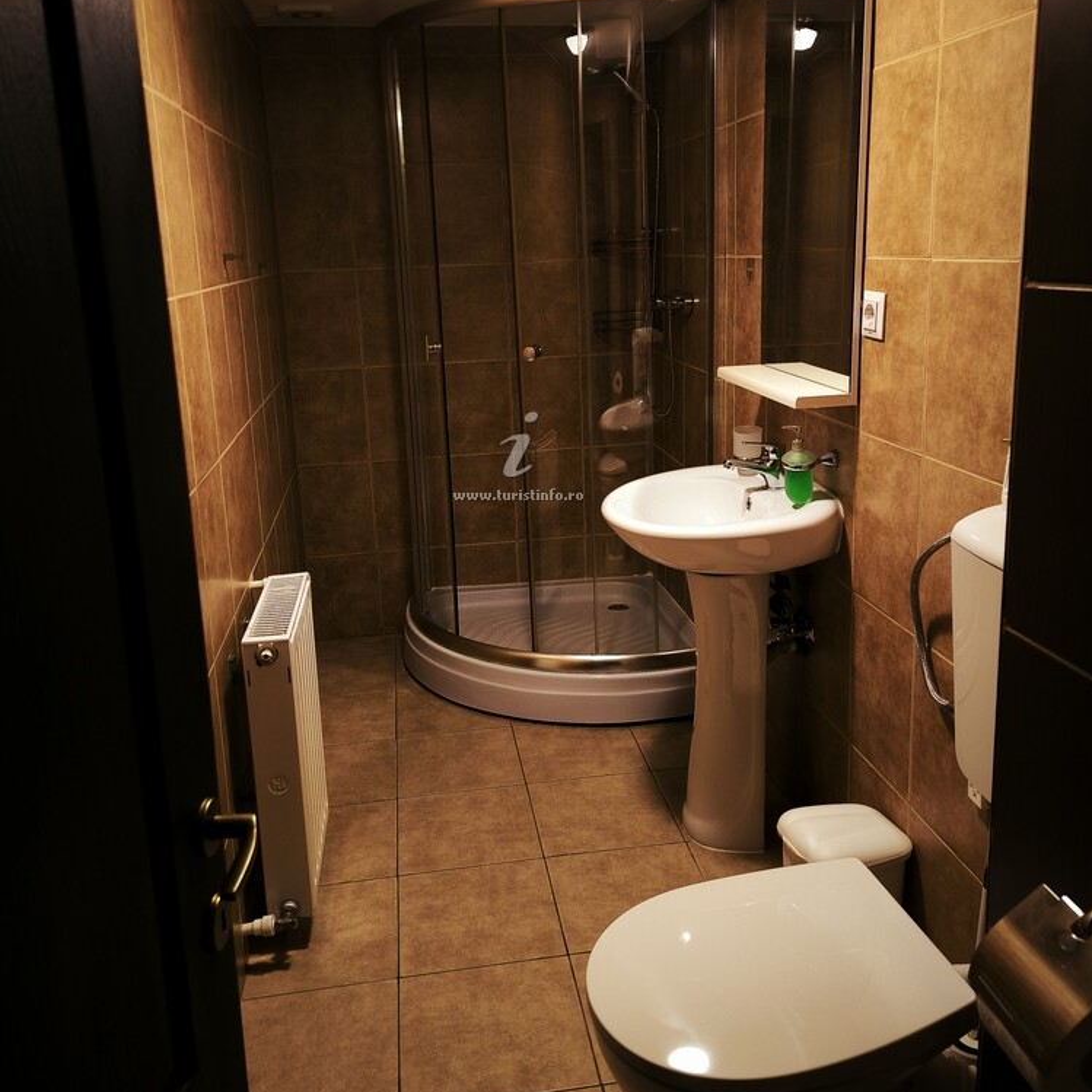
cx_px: 537
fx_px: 1035
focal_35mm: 29
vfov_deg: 55.4
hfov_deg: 55.6
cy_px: 472
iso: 320
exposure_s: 1/15
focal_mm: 6.92
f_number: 1.9
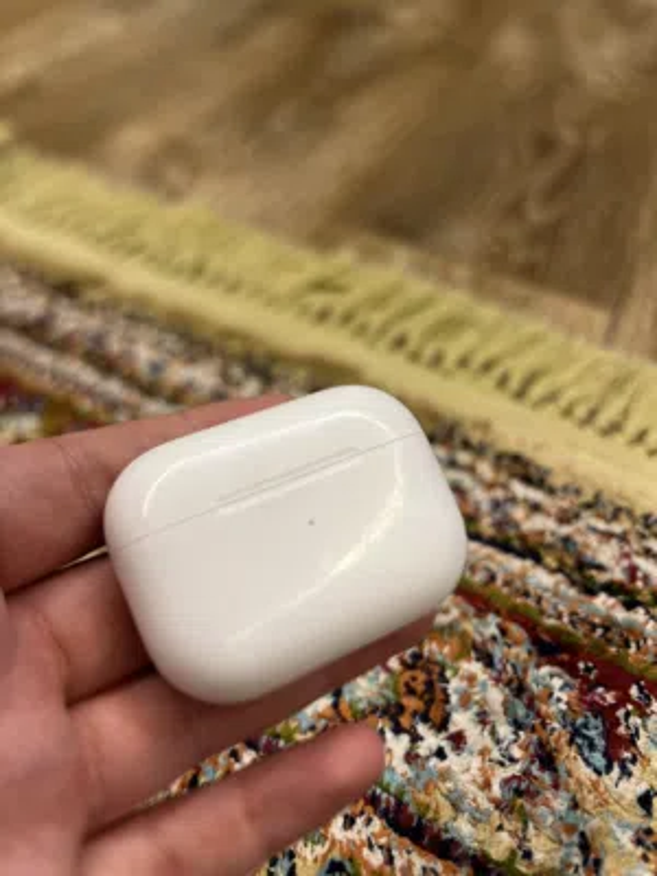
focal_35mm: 26
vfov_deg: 67.3
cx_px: 328
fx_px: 658
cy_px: 438
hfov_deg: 53.1
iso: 80
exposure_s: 1/50
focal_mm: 5.7
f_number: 1.5
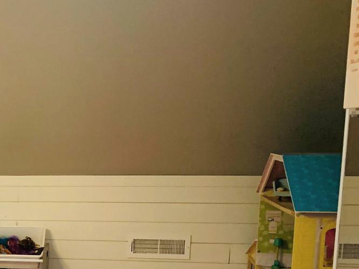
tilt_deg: -10.9
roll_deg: +1.1
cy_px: 277
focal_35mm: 80
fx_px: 829
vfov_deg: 17.9
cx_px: -138
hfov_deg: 21.5
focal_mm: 4.25
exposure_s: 1/60
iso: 250
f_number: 1.8
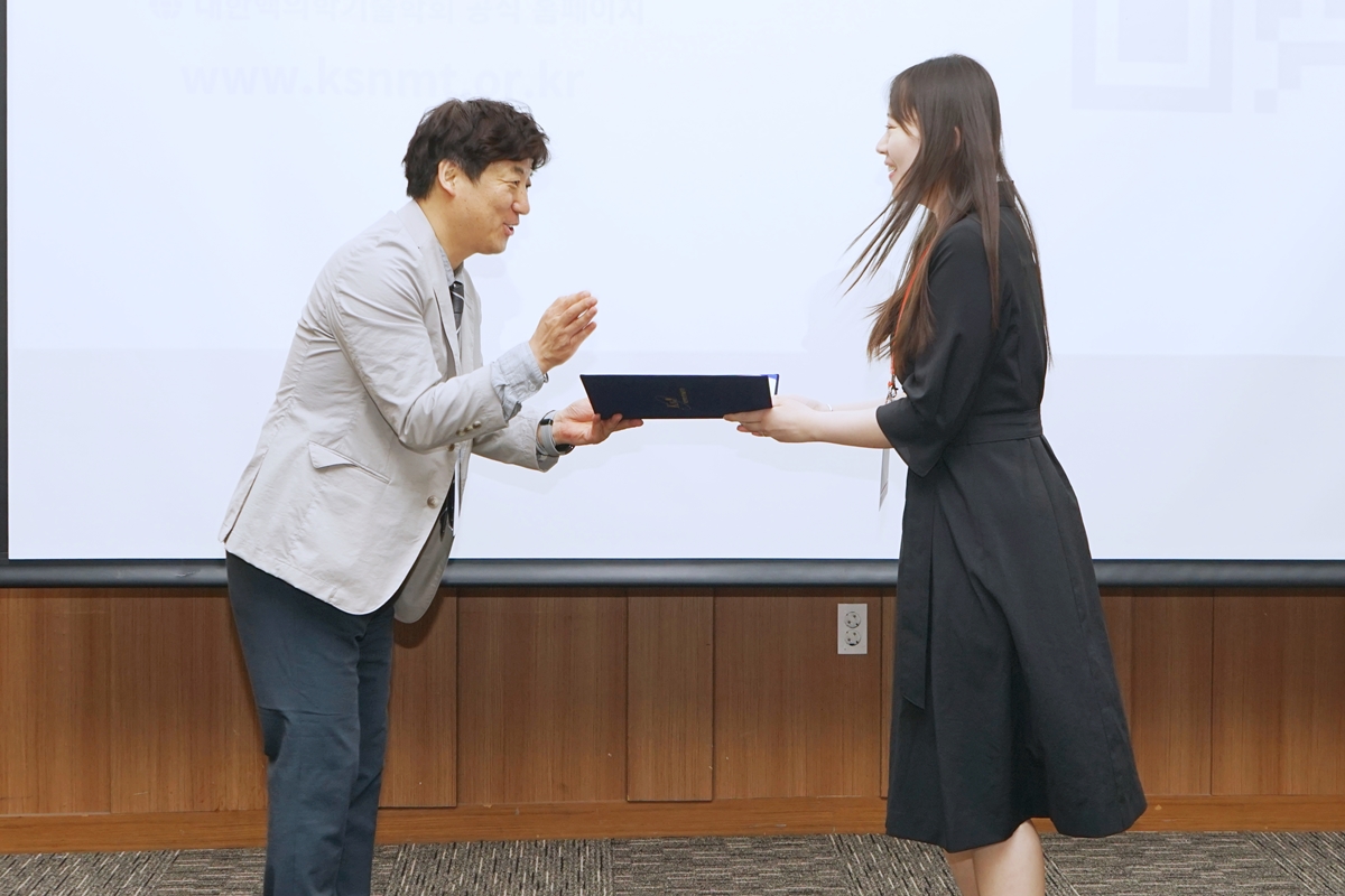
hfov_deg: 55.8
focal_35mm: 34
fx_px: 1270
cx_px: 672
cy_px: 448
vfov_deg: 38.9
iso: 400
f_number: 6.3
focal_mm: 34
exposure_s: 1/125
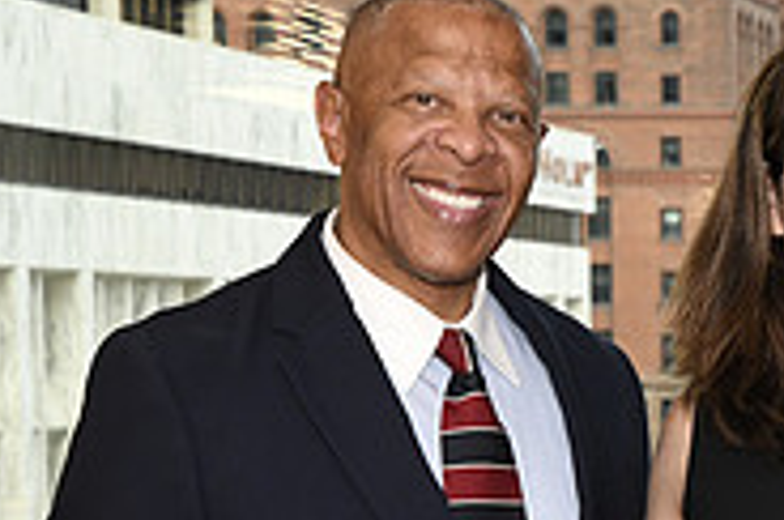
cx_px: 997
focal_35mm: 158
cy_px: 667
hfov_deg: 12.6
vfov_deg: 8.5
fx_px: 3435
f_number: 8
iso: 1600
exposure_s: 1/60
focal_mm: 50
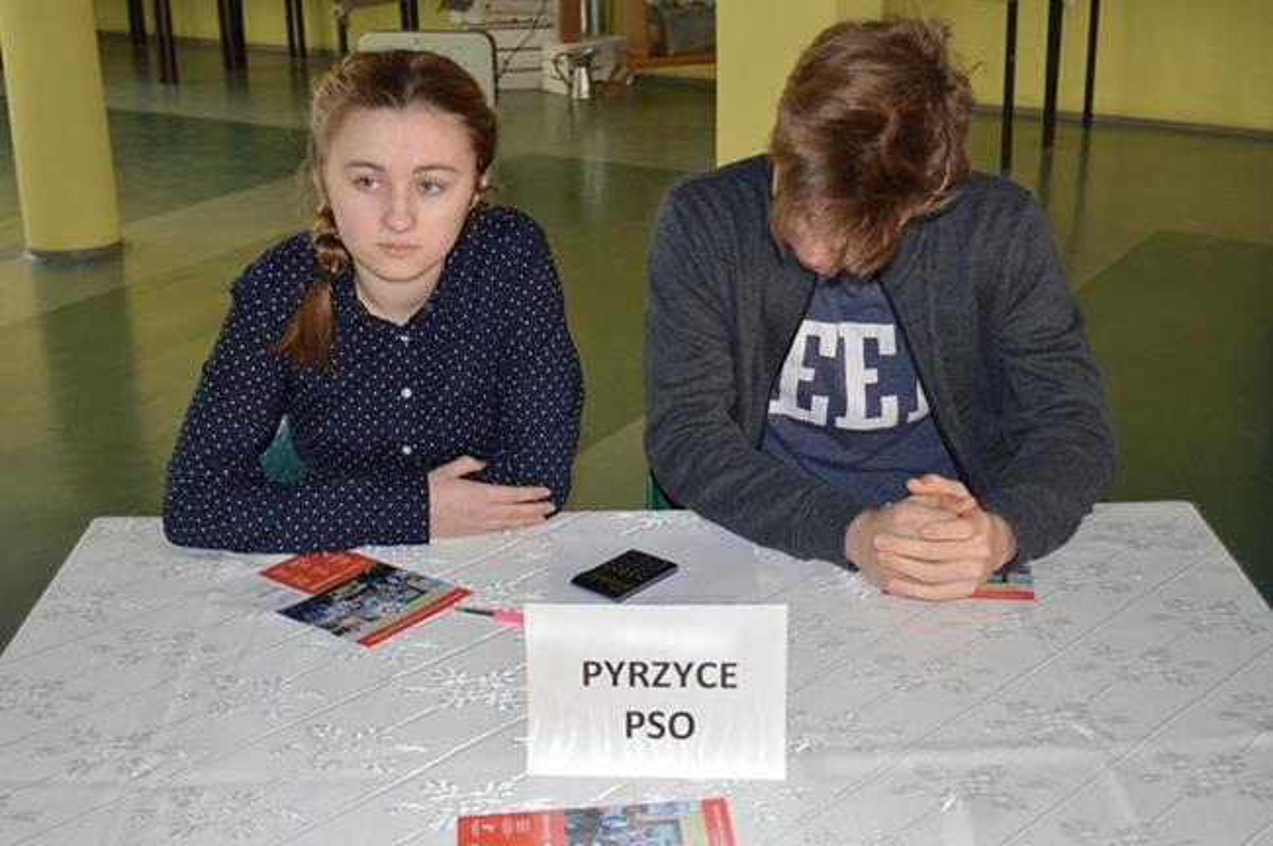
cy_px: 423
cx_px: 636
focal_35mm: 51
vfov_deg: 26.4
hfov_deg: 38.9
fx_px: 1802
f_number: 4.5
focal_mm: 34
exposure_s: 1/60
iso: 400
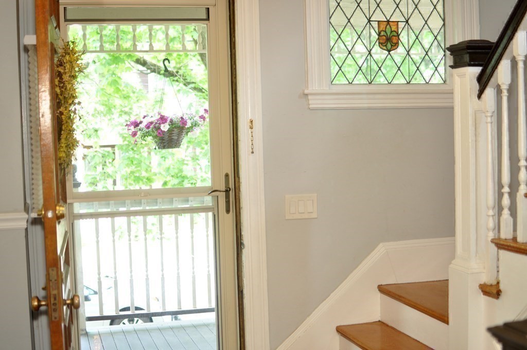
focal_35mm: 52
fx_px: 768
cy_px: 175
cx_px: 264
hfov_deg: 37.9
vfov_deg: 25.7
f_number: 2.5
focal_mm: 35
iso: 400
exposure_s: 1/60
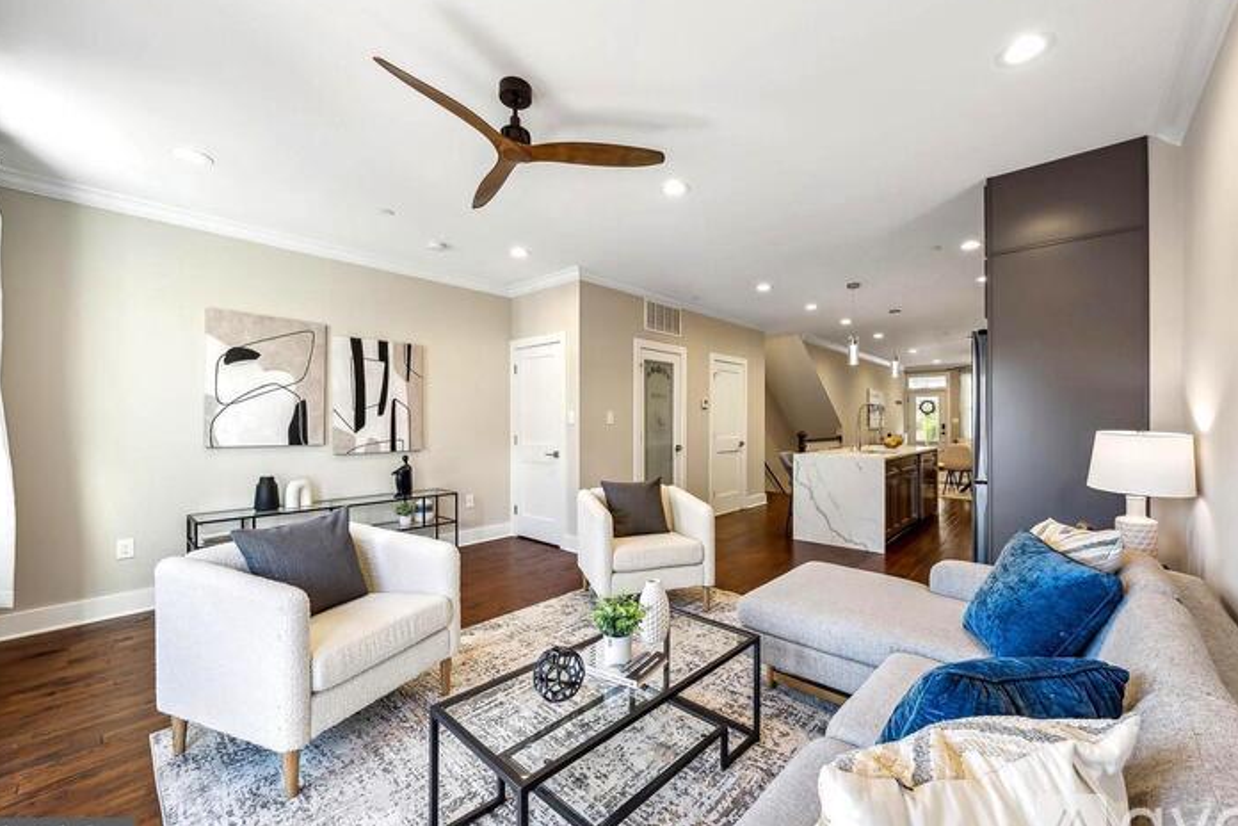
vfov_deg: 81.2
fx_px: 481
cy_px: 420
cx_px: 657
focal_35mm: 14
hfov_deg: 104.1
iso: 640
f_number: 7.1
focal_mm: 13
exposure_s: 1/40
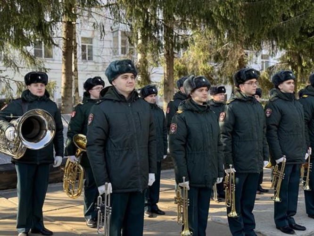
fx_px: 436
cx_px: 157
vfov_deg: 30.3
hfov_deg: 39.6
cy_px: 118
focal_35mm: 48
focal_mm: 6.76
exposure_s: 1/452
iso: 80
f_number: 1.78
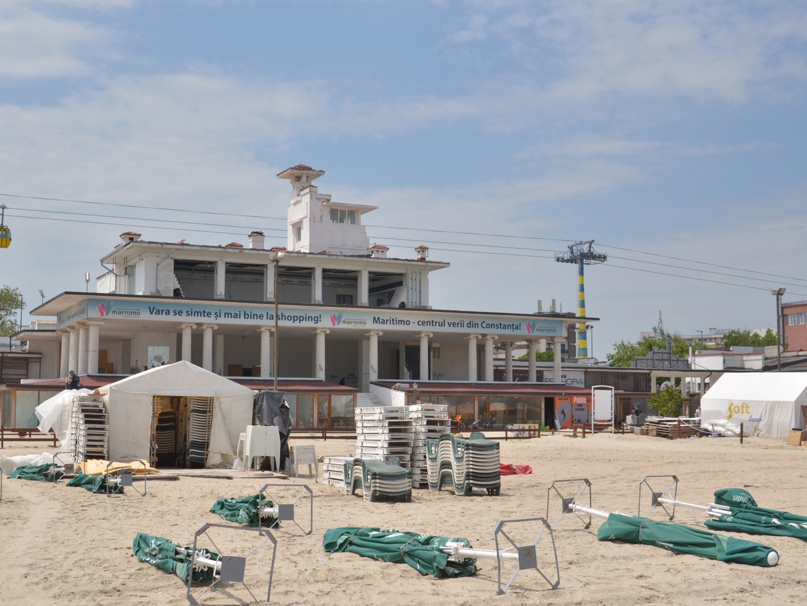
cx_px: 400
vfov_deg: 31.5
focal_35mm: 46
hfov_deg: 41.2
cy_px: 302
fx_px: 1072
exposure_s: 1/3200
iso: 250
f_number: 4.5
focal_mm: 28
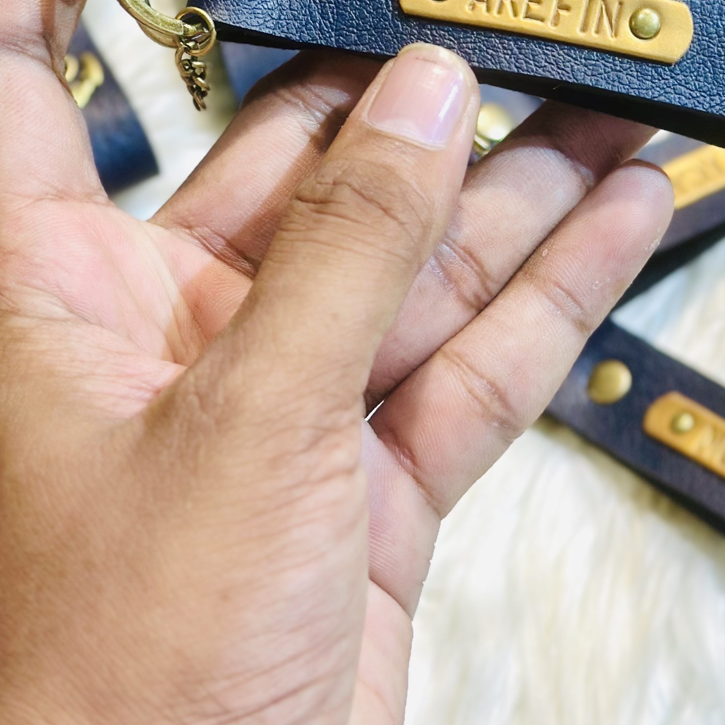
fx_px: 2393
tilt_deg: -60.4
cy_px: 13
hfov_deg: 17.2
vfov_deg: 16.9
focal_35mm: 101
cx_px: 443
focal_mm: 6.86
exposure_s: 1/128
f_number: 1.78
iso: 64
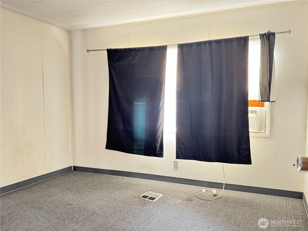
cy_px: 116
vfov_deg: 56.8
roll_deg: -0.3
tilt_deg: -3.4
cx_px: 154
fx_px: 214
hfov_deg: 71.6
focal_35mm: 24
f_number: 1.78
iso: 320
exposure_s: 1/60
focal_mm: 6.76
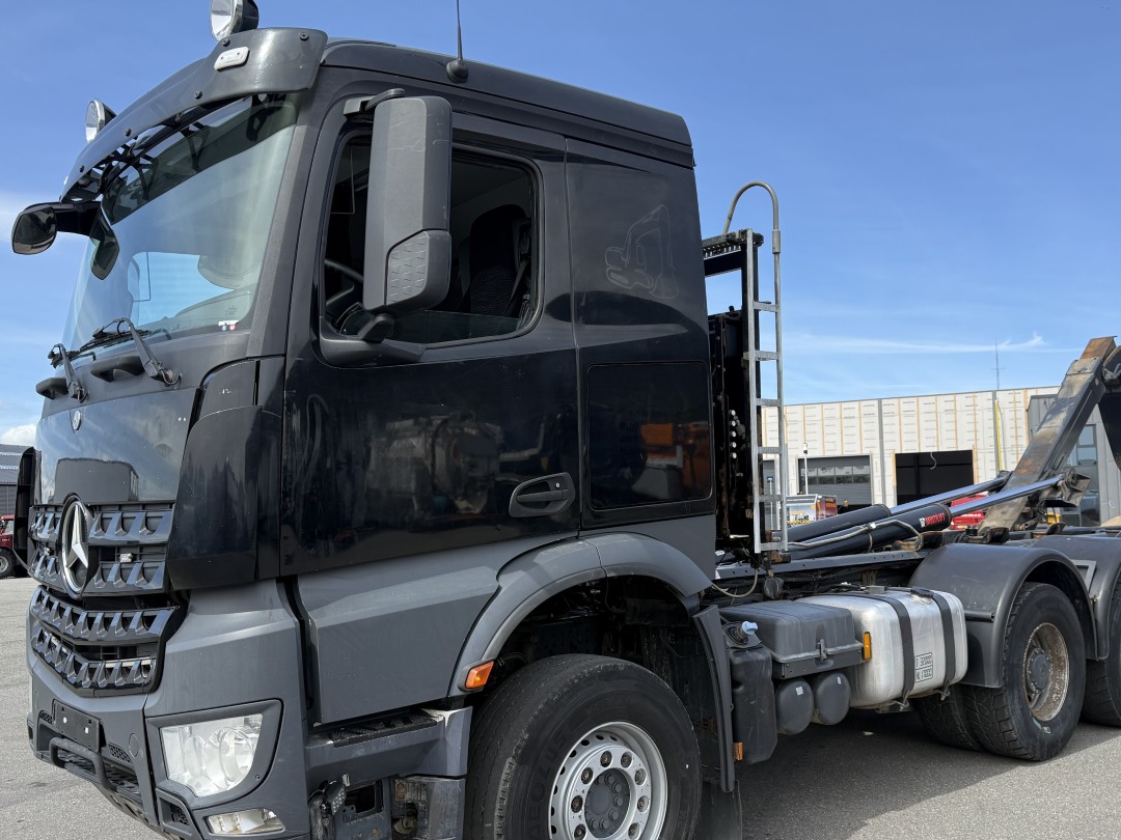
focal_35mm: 32
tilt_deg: +3.5
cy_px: 469
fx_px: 1036
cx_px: 613
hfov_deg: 56.7
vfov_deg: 44.1
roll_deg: +1.4
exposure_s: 1/2232
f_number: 1.78
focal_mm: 6.76
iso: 100
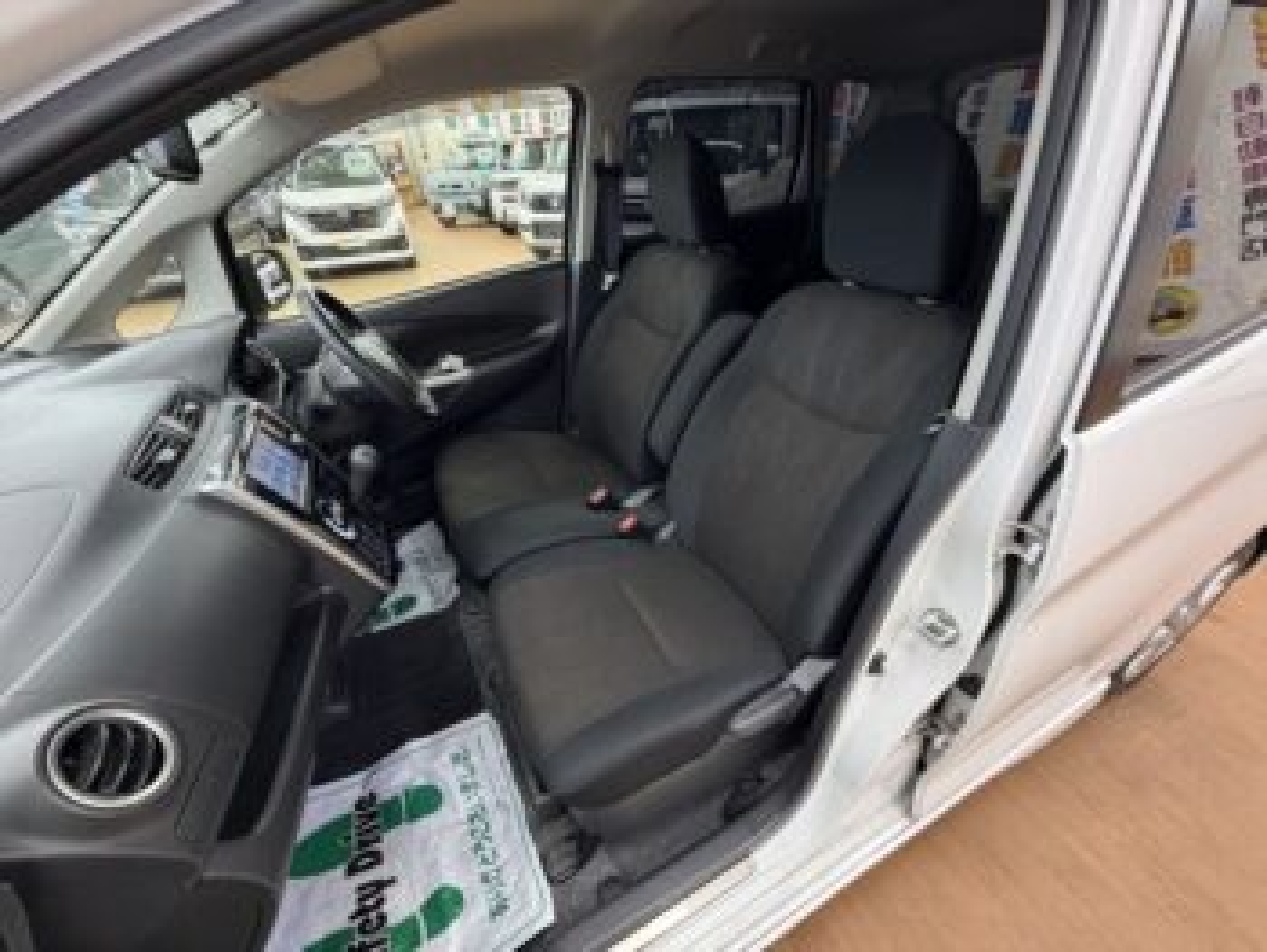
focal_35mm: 14
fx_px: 513
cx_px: 634
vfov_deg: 85.7
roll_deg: +4.2
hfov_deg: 102.0
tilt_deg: -32.1
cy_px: 476
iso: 320
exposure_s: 1/50
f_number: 2.2
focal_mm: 2.22
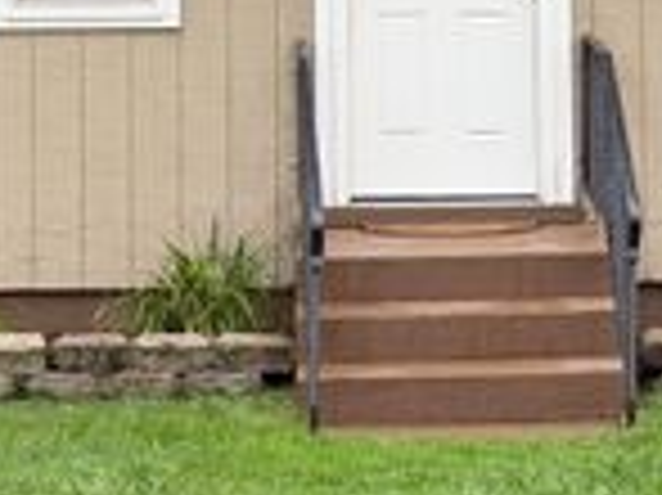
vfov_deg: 9.0
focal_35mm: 163
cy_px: -119
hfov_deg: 12.1
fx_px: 3115
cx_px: 423
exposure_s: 1/60
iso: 200
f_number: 1.78
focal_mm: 6.76
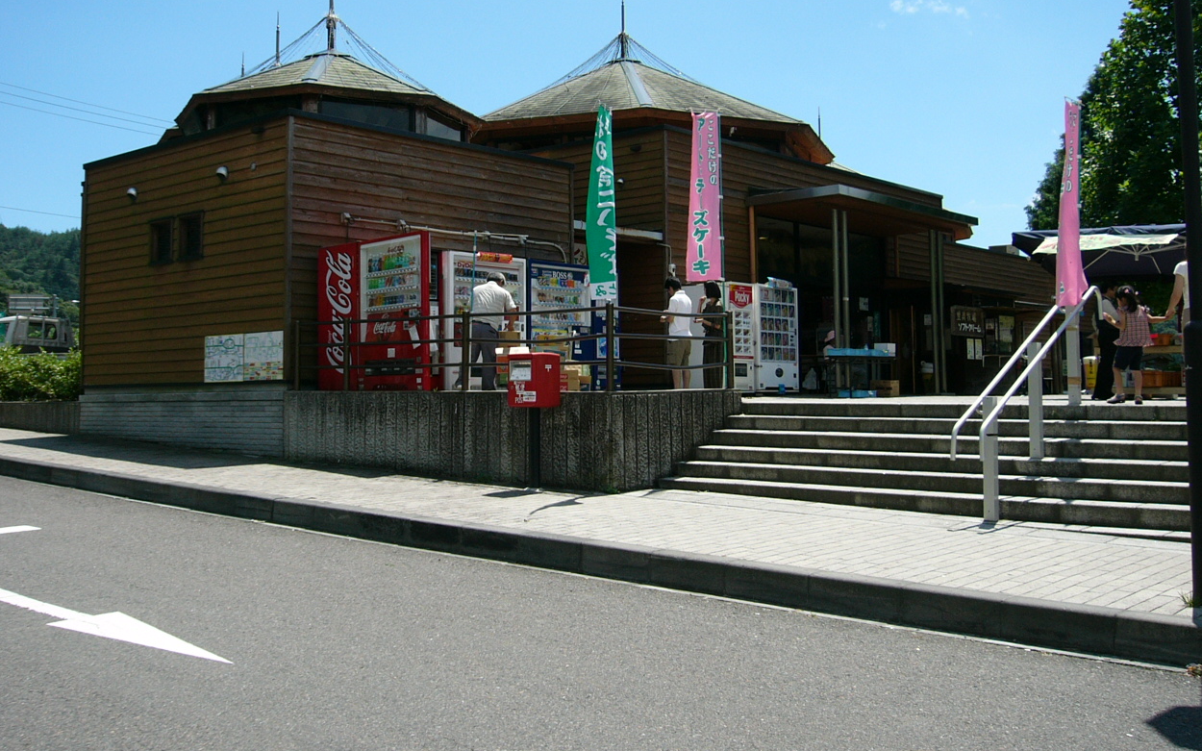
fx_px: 1245
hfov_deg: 51.5
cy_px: 302
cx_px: 592
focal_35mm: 38
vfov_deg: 33.5
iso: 50
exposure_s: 1/125
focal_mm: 5.8
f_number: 8
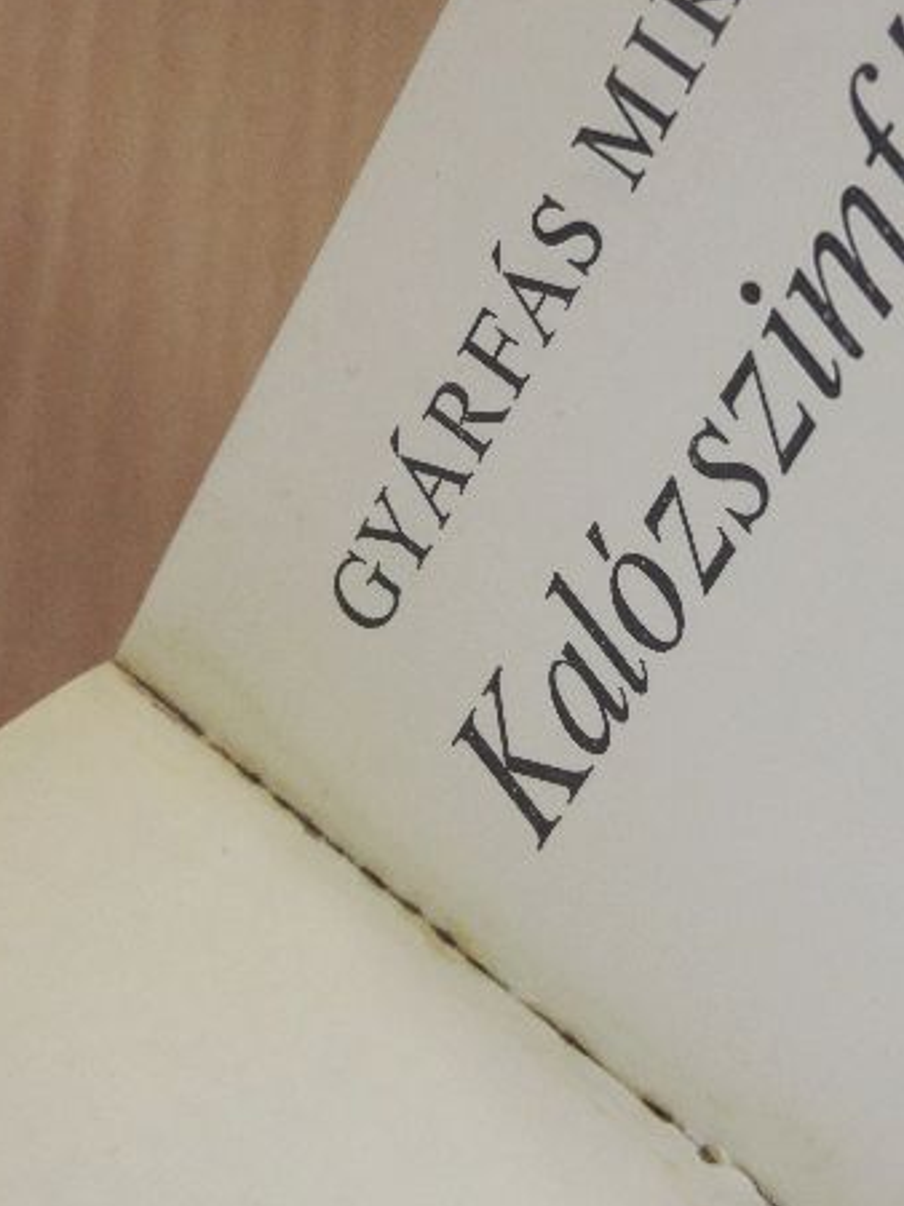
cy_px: 564
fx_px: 2473
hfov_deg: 20.7
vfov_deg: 27.4
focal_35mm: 71
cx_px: 436
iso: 800
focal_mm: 8.9
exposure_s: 1/100
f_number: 3.6
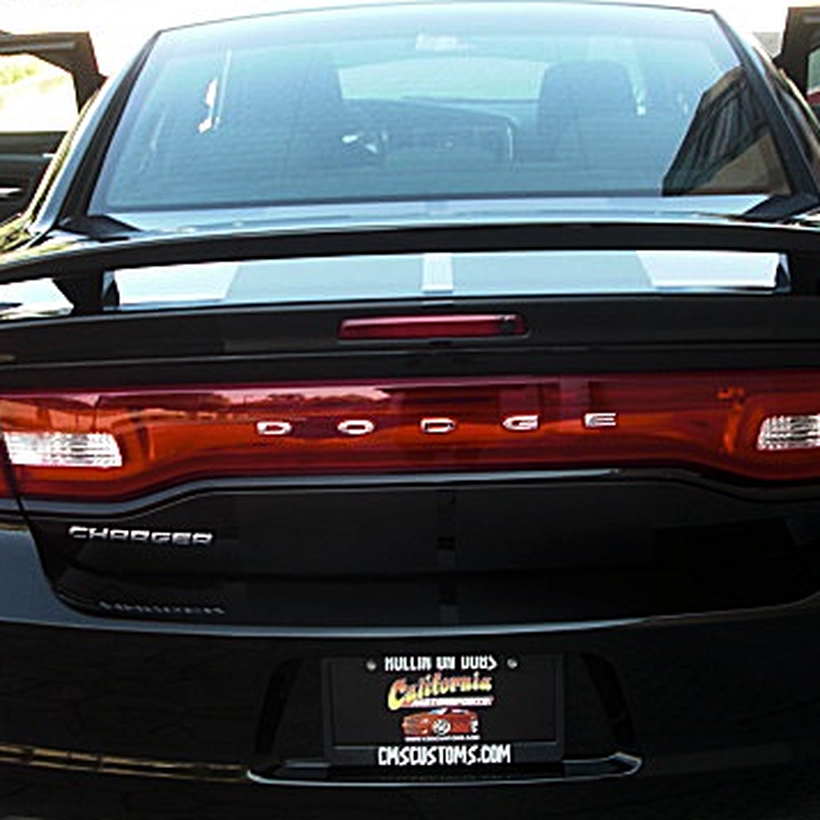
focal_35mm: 57
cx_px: 416
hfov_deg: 30.0
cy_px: 393
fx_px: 1528
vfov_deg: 30.0
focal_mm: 6.3
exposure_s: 1/80
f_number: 2.8
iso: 50
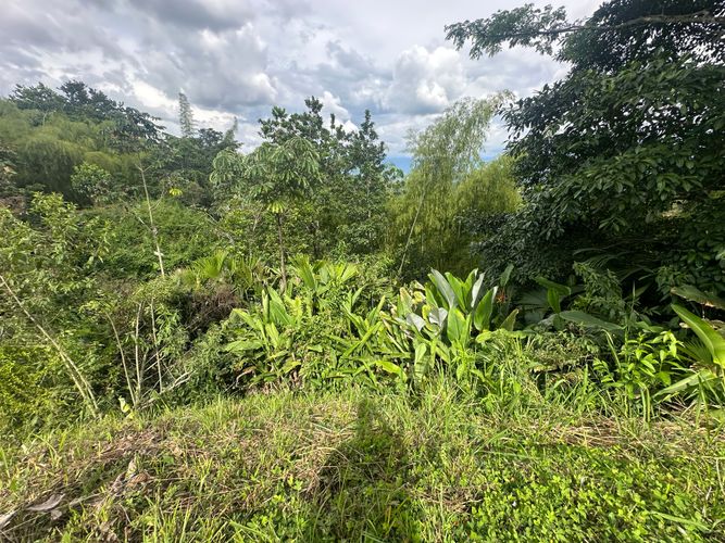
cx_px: 362
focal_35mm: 14
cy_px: 272
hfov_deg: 102.1
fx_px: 293
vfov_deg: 85.7
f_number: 2.2
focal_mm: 2.22
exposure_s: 1/550
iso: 40
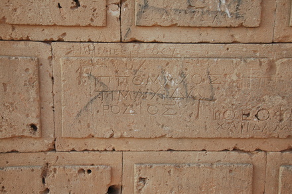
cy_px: 97
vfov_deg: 22.6
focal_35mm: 60
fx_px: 486
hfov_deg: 33.4
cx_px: 146
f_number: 9
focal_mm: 40
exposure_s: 1/320
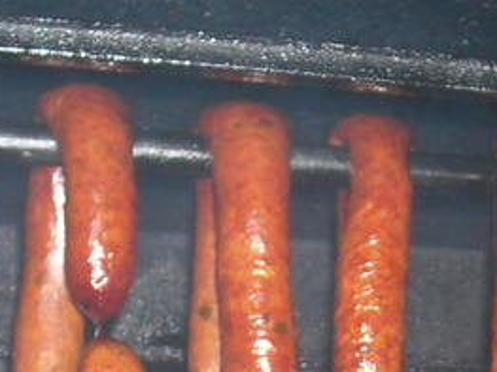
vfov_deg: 11.8
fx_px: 1722
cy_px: 547
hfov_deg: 16.4
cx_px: 338
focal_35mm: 120
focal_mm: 5.7
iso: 200
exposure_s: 1/60
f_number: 2.8
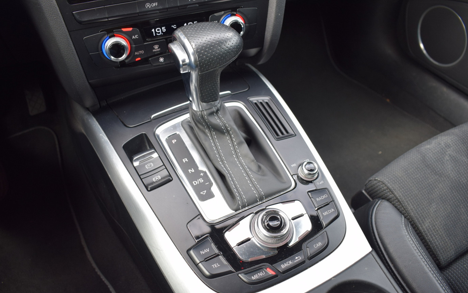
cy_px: 153
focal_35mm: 31
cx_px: 233
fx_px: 395
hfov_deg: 61.2
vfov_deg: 40.6
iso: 400
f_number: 5
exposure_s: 1/100
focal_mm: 20
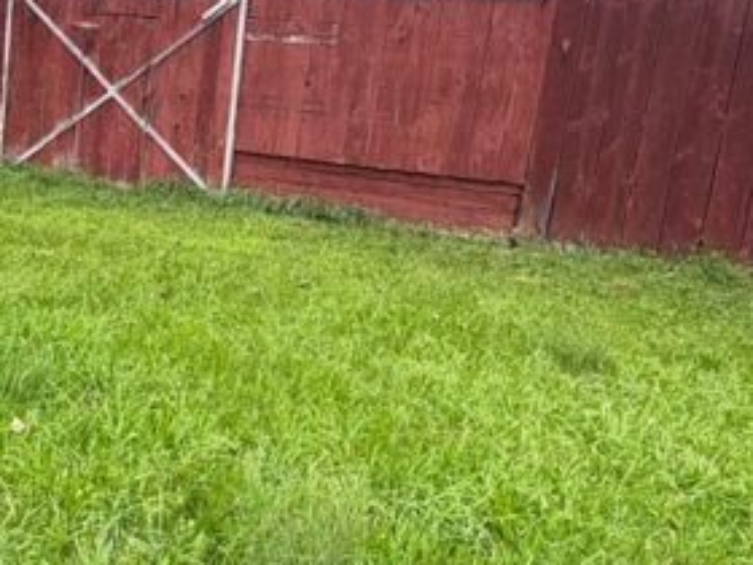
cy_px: 229
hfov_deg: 45.6
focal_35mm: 40
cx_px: 215
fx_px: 870
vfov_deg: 35.8
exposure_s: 1/512
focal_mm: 2.22
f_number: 2.2
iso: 40
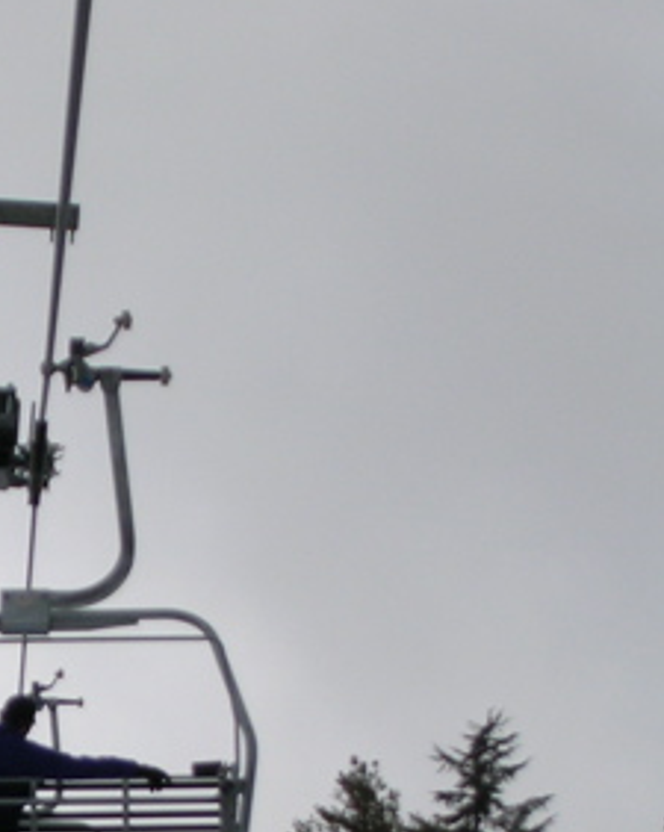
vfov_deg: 7.5
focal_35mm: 255
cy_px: 906
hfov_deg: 6.0
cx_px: -38
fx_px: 6274
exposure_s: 1/858
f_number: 4.9
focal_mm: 17.4
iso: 50
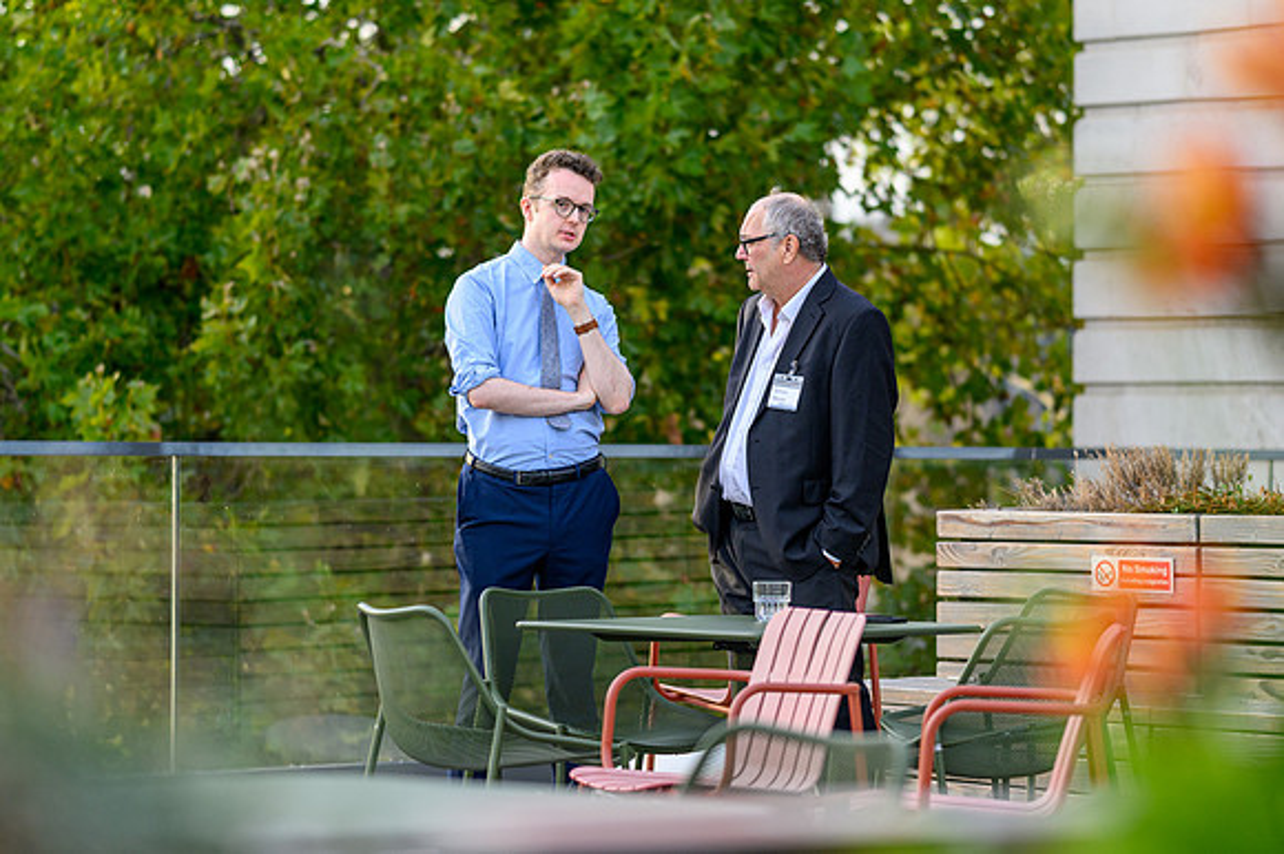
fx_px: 4617
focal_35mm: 130
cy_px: 427
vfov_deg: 10.6
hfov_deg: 15.8
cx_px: 642
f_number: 1.8
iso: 320
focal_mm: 85
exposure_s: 1/1250
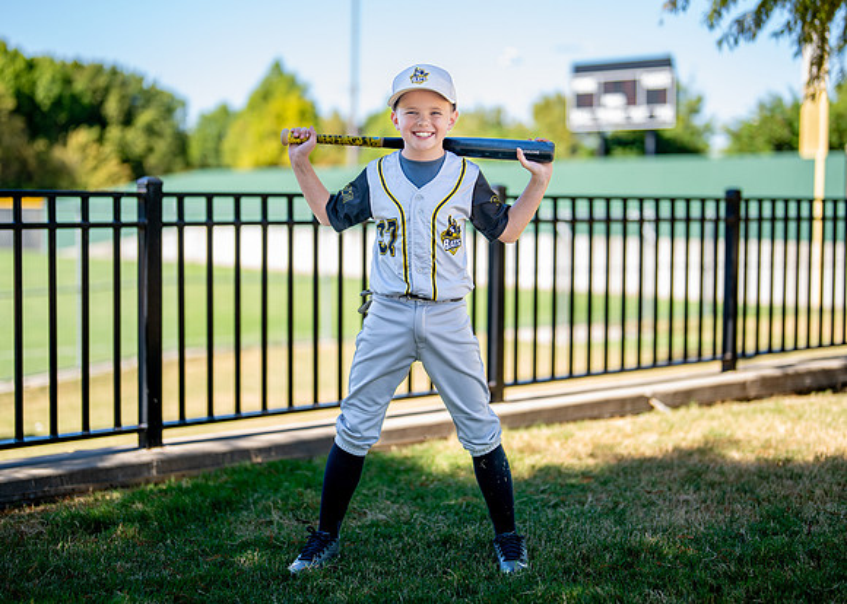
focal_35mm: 59
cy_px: 269
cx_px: 437
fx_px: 1410
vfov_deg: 24.2
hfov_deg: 33.4
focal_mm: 50
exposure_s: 1/1600
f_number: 1.2
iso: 100
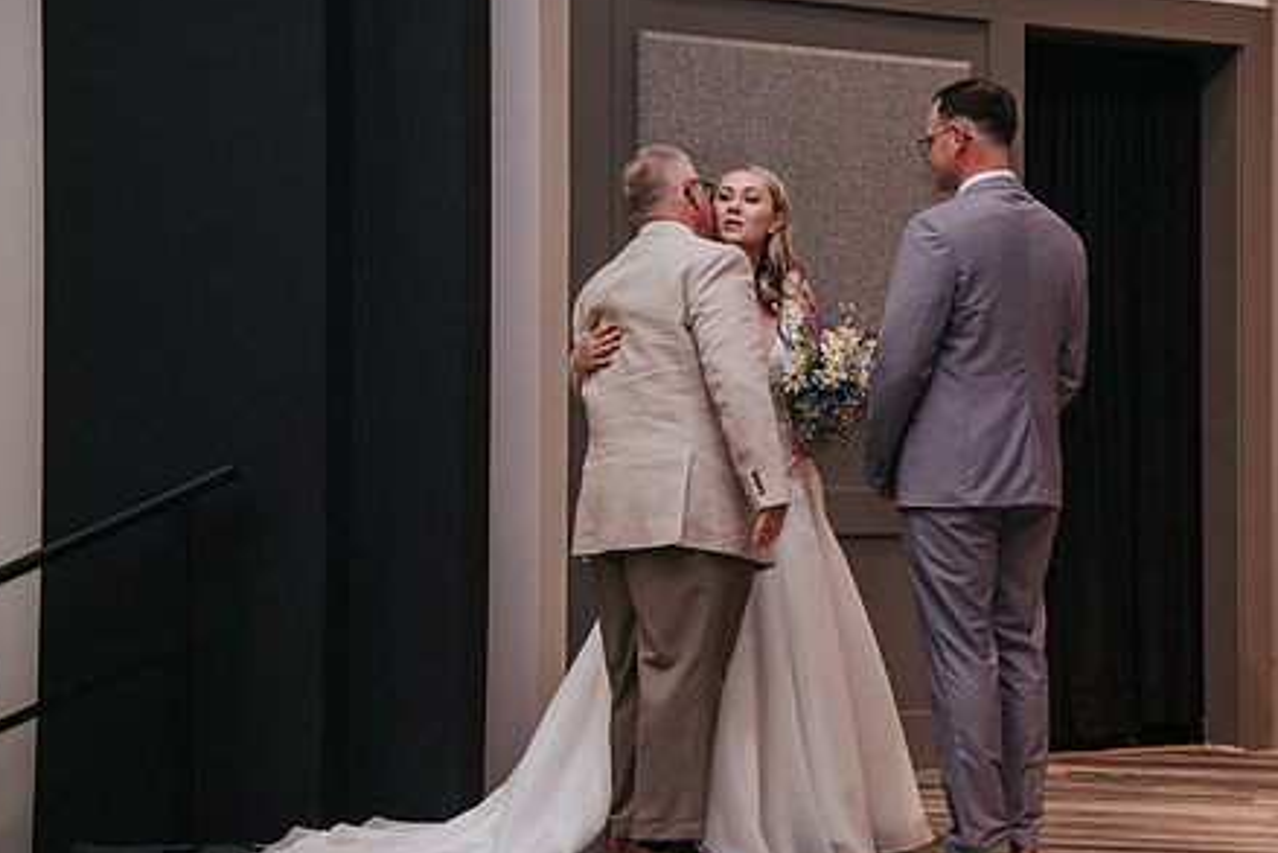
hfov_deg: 23.6
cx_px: 825
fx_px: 3054
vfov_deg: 15.9
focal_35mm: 86
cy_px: 396
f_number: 4
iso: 1000
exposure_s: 1/200
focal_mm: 62
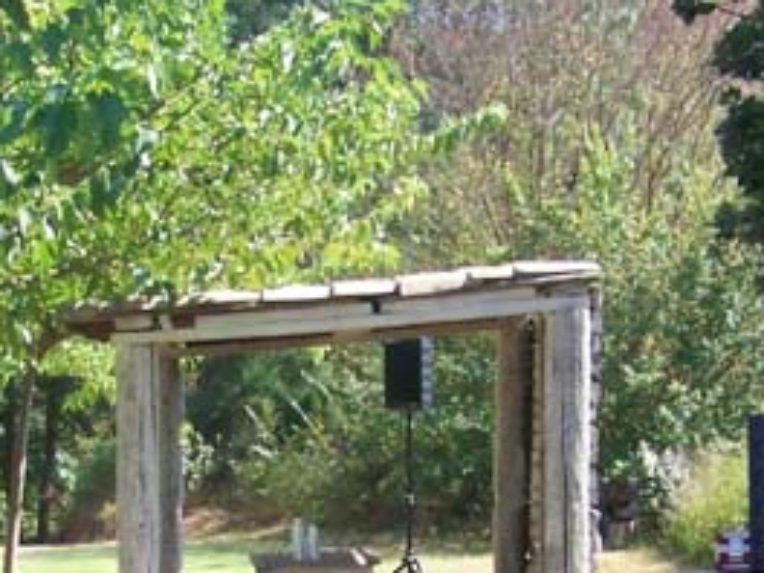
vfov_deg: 13.4
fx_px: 2406
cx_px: 324
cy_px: 579
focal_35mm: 109
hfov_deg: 18.0
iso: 200
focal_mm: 5.85
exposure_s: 1/1000
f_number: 2.8
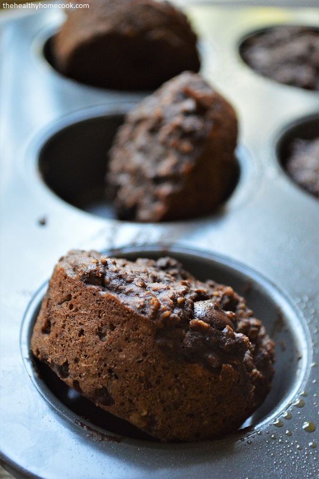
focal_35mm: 66
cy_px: 240
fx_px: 879
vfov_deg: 30.5
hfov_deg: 20.6
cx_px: 160
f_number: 5.3
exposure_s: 1/200
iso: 3200
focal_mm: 44
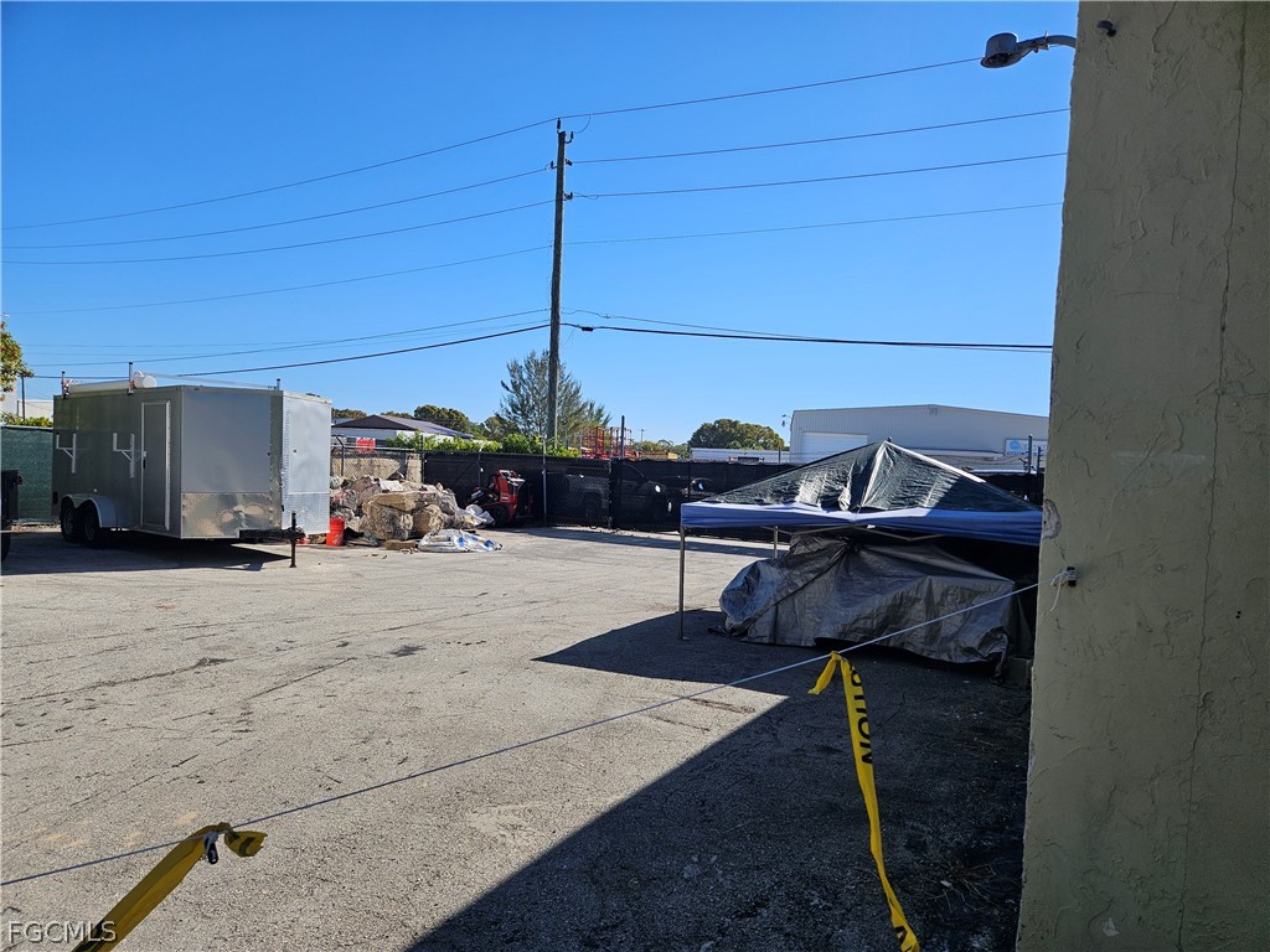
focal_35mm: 23
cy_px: 476
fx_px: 844
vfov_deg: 58.9
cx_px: 635
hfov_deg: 73.9
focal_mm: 5.4
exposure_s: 1/2531
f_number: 1.8
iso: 25
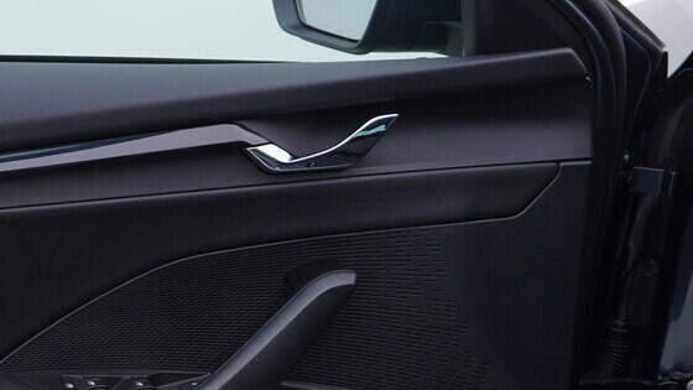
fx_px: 1782
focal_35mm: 97
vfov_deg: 12.4
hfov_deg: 21.4
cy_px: 345
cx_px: 40
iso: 125
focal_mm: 24
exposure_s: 1/60
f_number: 4
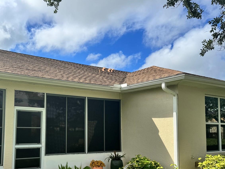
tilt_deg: +3.0
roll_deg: -0.7
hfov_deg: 52.4
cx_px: 67
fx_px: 221
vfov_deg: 41.3
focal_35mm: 34
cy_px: 113
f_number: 1.78
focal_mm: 6.76
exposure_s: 1/3802
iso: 80
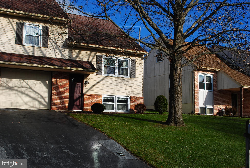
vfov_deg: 28.2
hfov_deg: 41.0
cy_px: 84
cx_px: 125
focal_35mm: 48
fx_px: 334
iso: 110
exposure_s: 1/250
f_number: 10
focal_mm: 32
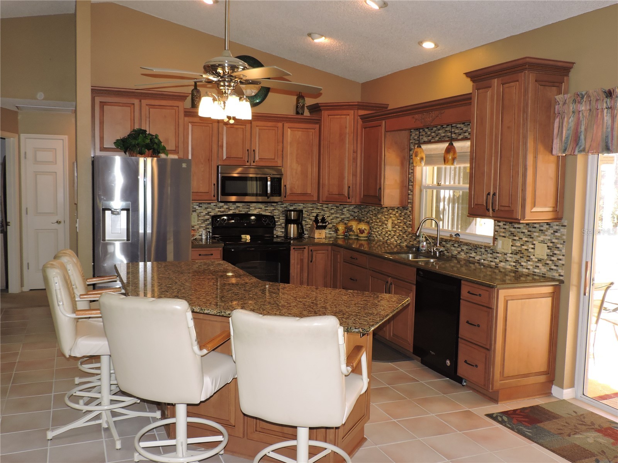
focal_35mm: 33
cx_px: 309
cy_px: 232
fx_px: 589
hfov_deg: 55.4
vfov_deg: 42.9
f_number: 3.2
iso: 200
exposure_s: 1/30
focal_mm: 5.9
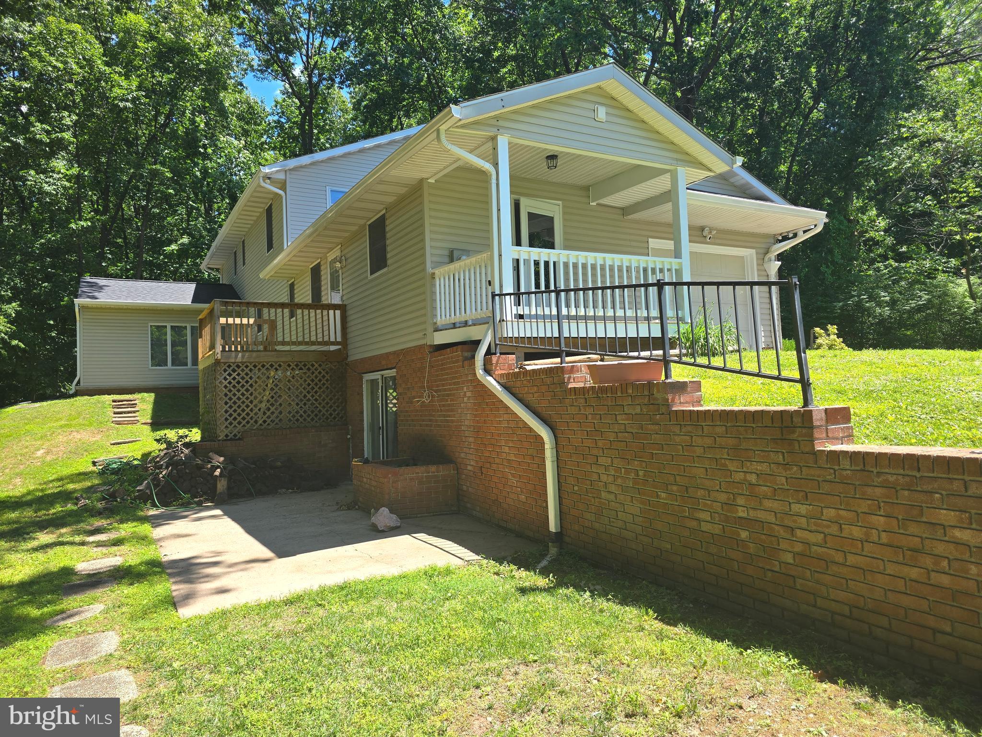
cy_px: 368
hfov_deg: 73.9
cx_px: 491
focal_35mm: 23
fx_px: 652
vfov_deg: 58.9
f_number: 1.7
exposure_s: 1/241
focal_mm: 6.3
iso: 12
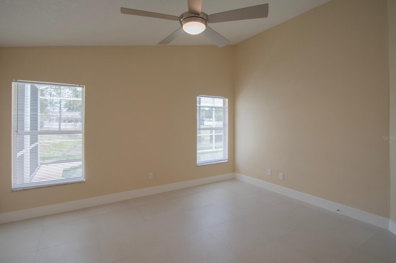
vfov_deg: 73.6
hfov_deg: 96.8
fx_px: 176
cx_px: 195
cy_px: 138
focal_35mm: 16
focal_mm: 10
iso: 250
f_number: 3.5
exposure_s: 1/200
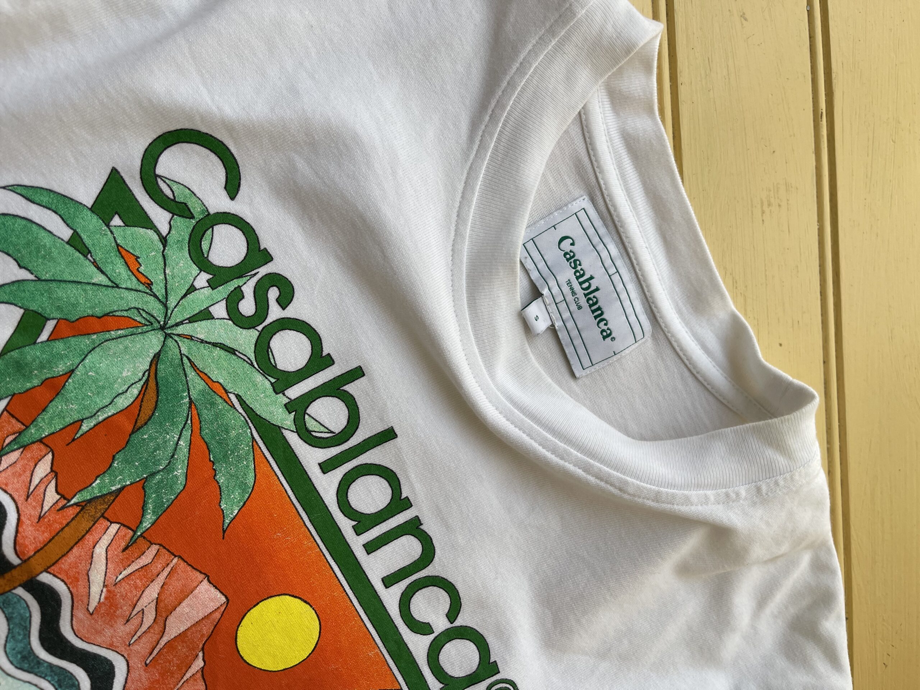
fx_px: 664
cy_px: 345
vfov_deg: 54.9
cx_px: 460
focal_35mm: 25
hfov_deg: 69.4
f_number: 1.6
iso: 32
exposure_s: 1/197
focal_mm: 5.1
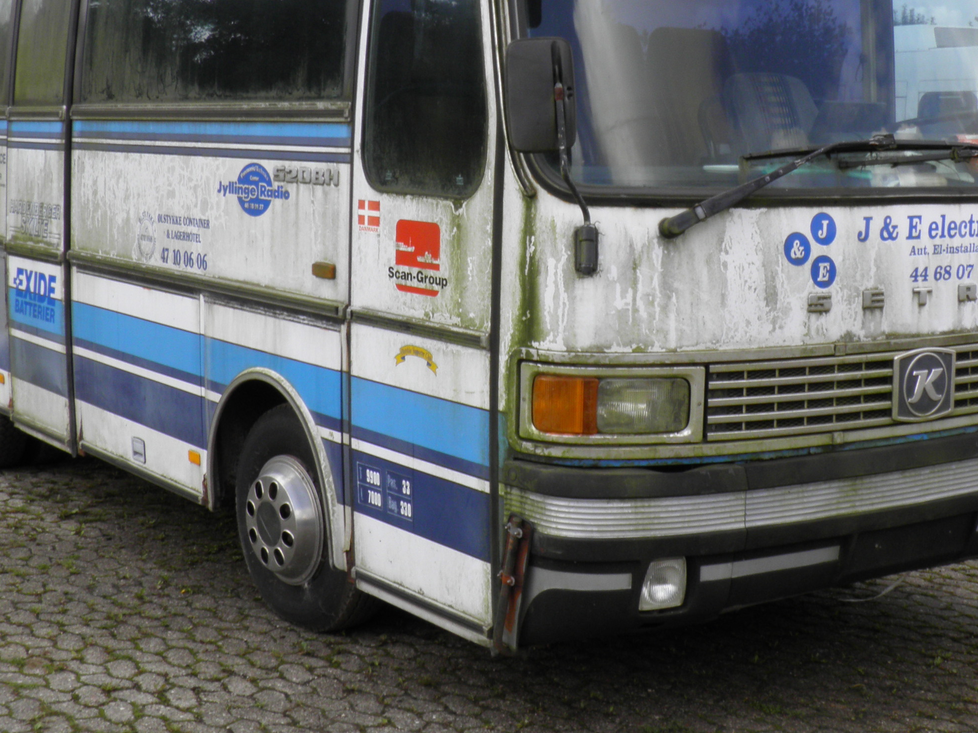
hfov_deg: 33.2
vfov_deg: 25.1
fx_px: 1638
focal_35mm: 58
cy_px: 227
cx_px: 482
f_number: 5.5
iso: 50
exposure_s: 1/125
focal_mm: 6.3
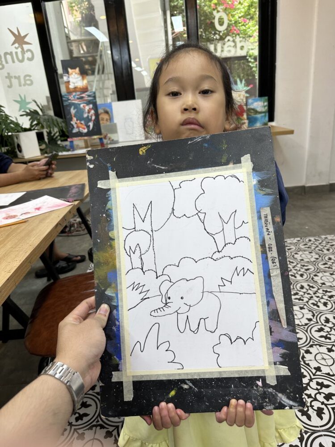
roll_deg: +4.4
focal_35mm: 24
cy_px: 224
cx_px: 168
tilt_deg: -19.9
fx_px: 310
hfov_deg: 56.8
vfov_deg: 71.6
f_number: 1.78
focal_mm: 6.86
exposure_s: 1/124
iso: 50
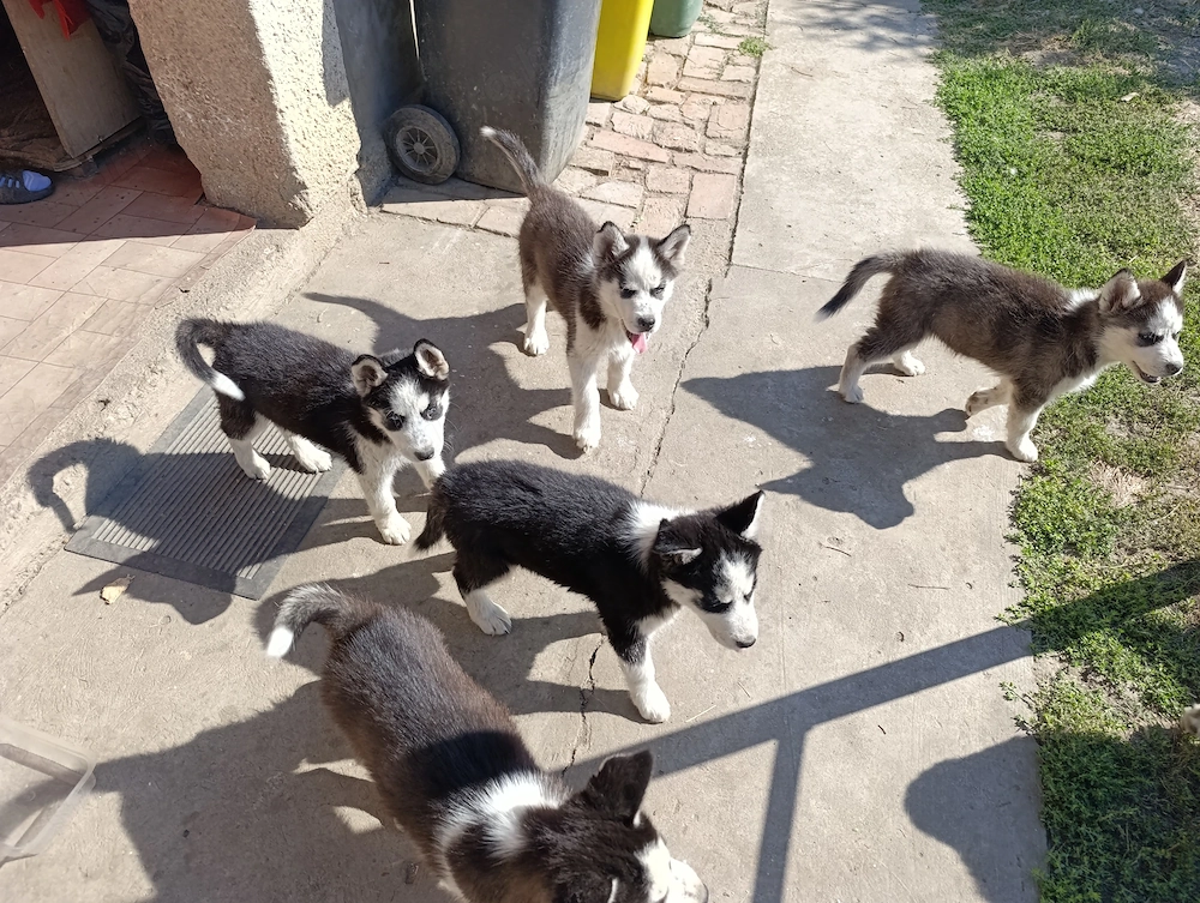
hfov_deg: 73.8
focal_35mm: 23
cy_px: 452
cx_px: 600
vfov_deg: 59.0
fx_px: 798
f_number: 1.6
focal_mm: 6.14
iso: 50
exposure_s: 1/336
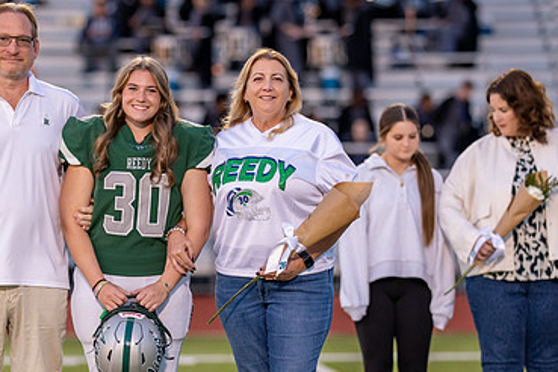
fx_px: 5006
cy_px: 253
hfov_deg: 6.4
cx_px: 154
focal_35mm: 323
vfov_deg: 4.3
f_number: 2.2
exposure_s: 1/640
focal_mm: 135
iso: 500
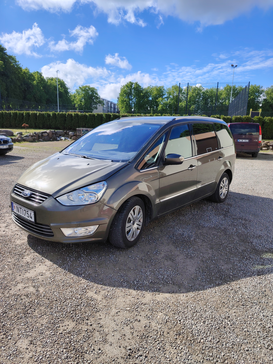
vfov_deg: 71.6
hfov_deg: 56.8
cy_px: 182
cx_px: 136
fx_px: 252
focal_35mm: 24
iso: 100
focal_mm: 5.25
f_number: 1.75
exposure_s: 1/964
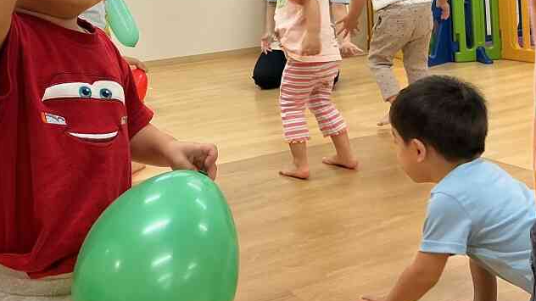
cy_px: 20
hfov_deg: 40.6
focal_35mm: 50
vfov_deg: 23.2
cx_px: 163
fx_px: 710
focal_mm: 3
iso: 50
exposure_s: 1/120
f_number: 1.8
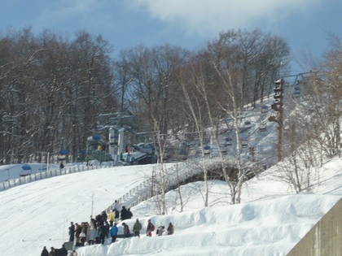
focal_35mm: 148
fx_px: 1462
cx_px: 171
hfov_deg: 13.3
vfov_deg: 10.0
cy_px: 128
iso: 100
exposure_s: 1/125
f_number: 14
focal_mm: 15.3
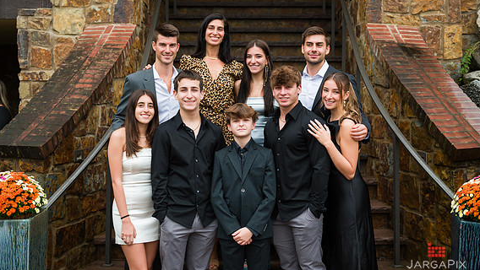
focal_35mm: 54
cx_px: 243
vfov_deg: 22.2
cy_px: 118
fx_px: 688
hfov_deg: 38.5
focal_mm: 48
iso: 320
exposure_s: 1/500
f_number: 4
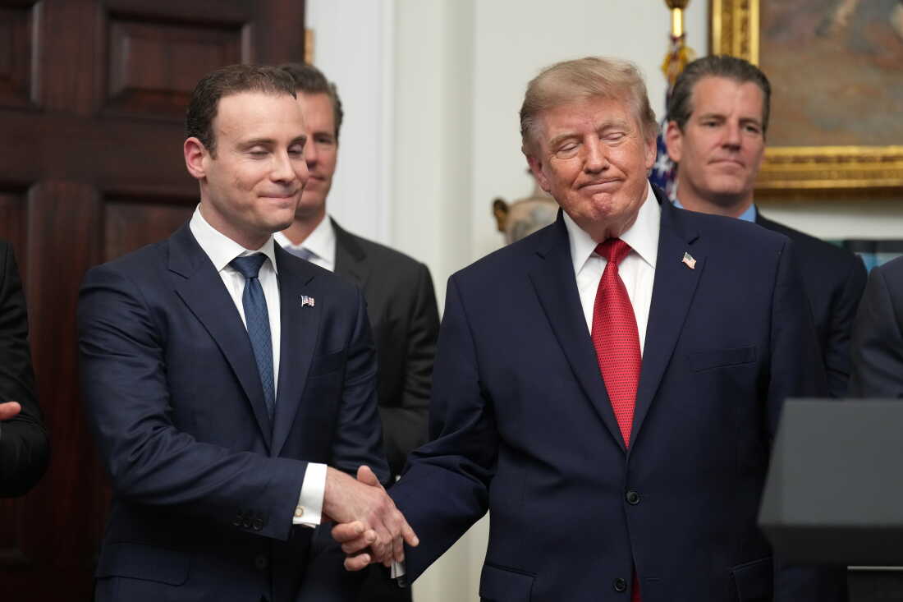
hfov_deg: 18.1
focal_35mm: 113
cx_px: 452
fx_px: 2834
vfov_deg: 12.1
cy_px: 301
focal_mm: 113
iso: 3200
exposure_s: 1/400
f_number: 3.2
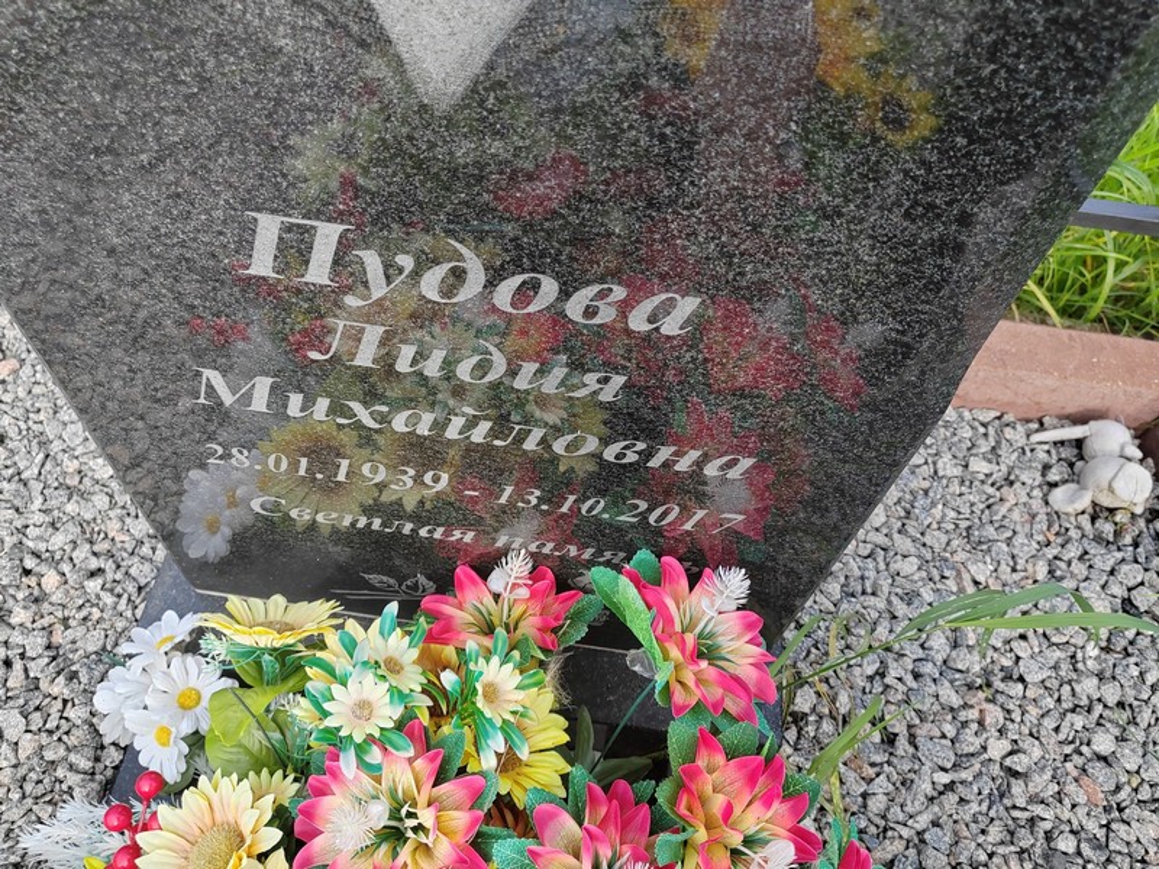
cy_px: 434
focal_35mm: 27
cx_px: 580
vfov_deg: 51.4
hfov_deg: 65.3
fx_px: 904
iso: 100
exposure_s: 1/330
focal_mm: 5.52
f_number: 1.9
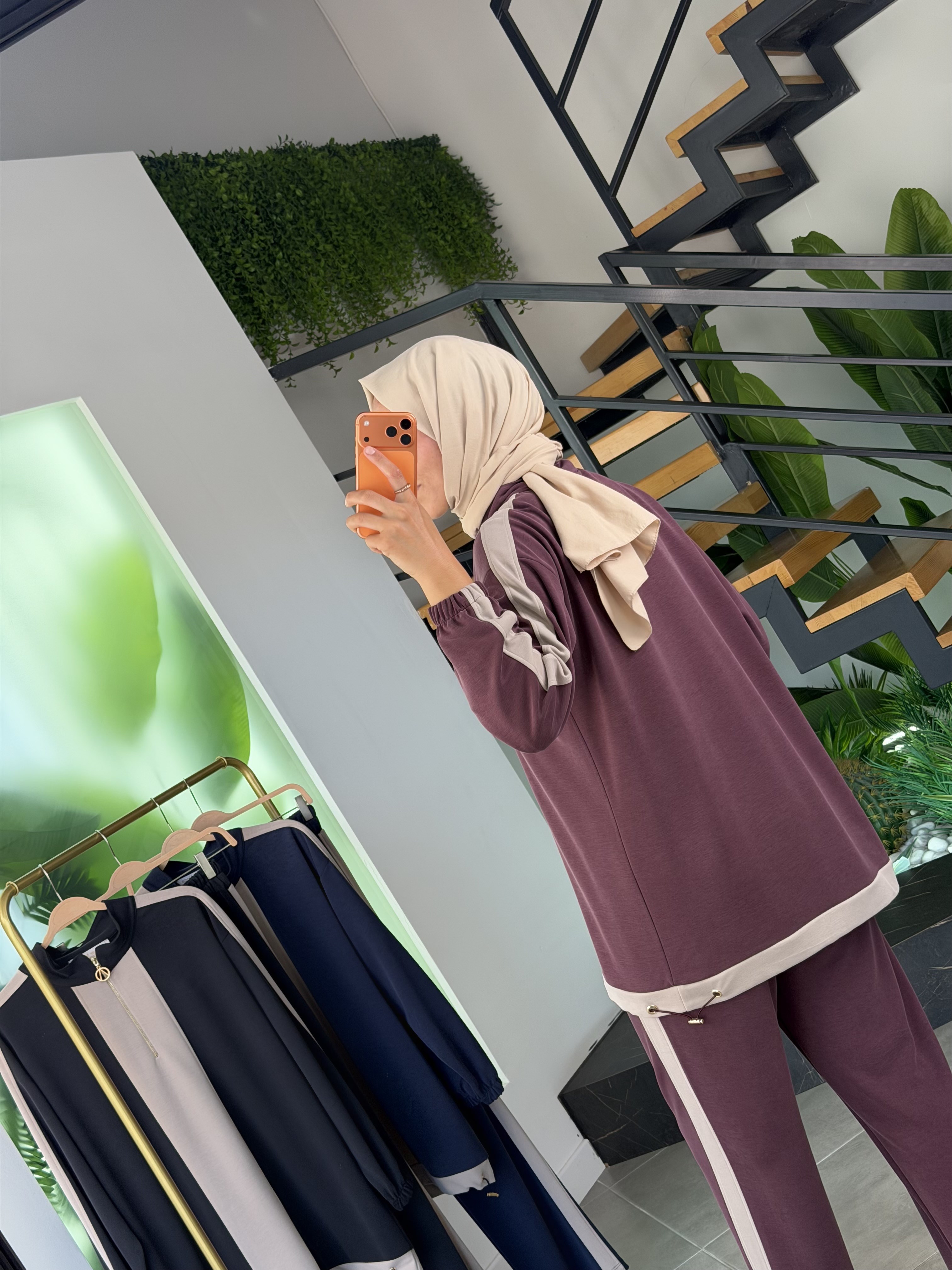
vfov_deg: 39.7
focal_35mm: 48
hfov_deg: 30.3
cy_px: 635
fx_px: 1760
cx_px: 476
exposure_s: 1/132
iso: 50
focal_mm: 6.76
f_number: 1.78
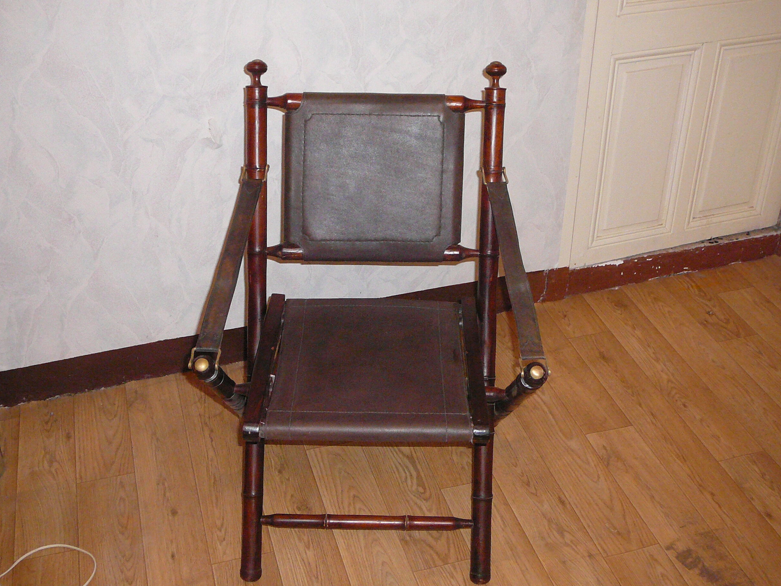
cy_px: 302
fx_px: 970
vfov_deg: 33.6
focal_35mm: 43
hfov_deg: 43.8
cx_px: 380
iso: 320
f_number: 3.1
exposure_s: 1/30
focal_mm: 6.1
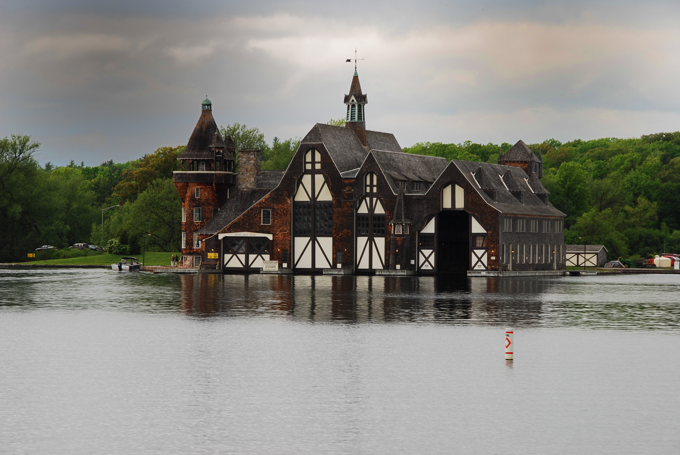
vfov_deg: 9.7
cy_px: 228
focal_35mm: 142
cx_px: 340
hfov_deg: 14.4
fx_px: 2695
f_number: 11
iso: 100
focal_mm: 95
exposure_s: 1/60
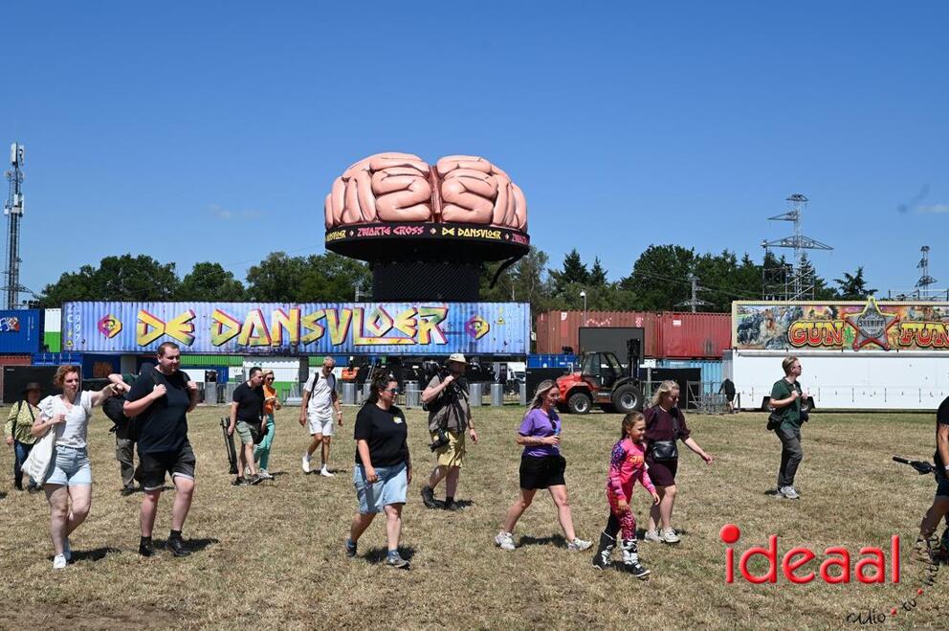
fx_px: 1317
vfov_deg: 26.9
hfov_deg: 39.6
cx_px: 474
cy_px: 316
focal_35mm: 50
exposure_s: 1/400
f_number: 7.1
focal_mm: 50
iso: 100
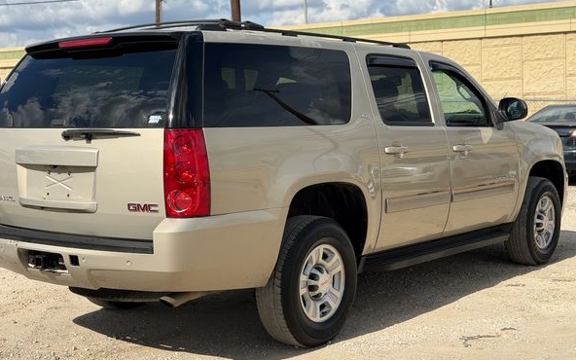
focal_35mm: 55
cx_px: 269
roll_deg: +3.1
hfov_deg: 36.9
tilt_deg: -4.2
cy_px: 169
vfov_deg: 23.5
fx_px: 863
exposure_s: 1/6536
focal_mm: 6.76
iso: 64
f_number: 1.78
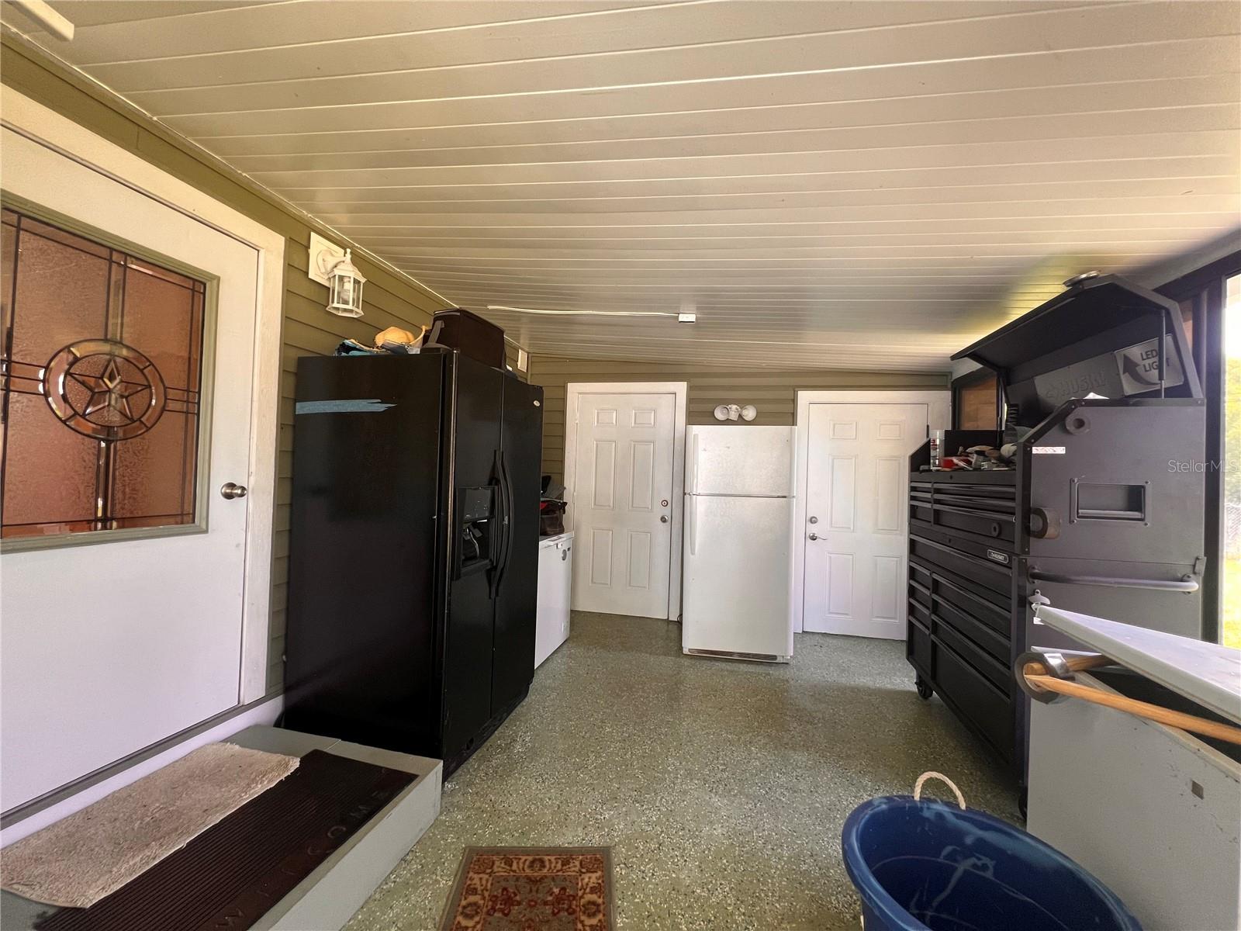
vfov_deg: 89.9
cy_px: 466
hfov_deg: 106.2
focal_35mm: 13
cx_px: 620
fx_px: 466
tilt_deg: +0.4
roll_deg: -1.9
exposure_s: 1/99
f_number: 1.8
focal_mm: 1.57
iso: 160
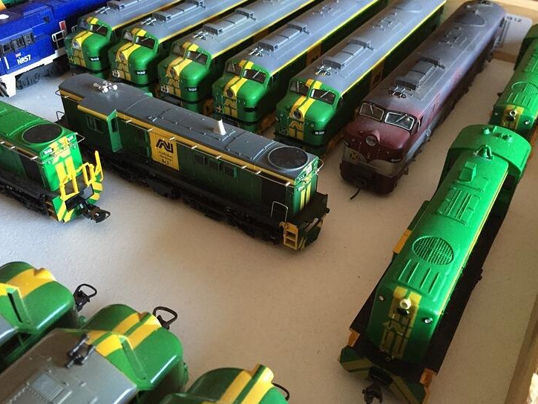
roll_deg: -2.1
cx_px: 266
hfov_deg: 56.8
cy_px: 187
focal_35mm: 32
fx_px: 497
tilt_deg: -39.9
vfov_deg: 44.1
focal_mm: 4.15
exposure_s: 1/30
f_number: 2.2
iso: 250
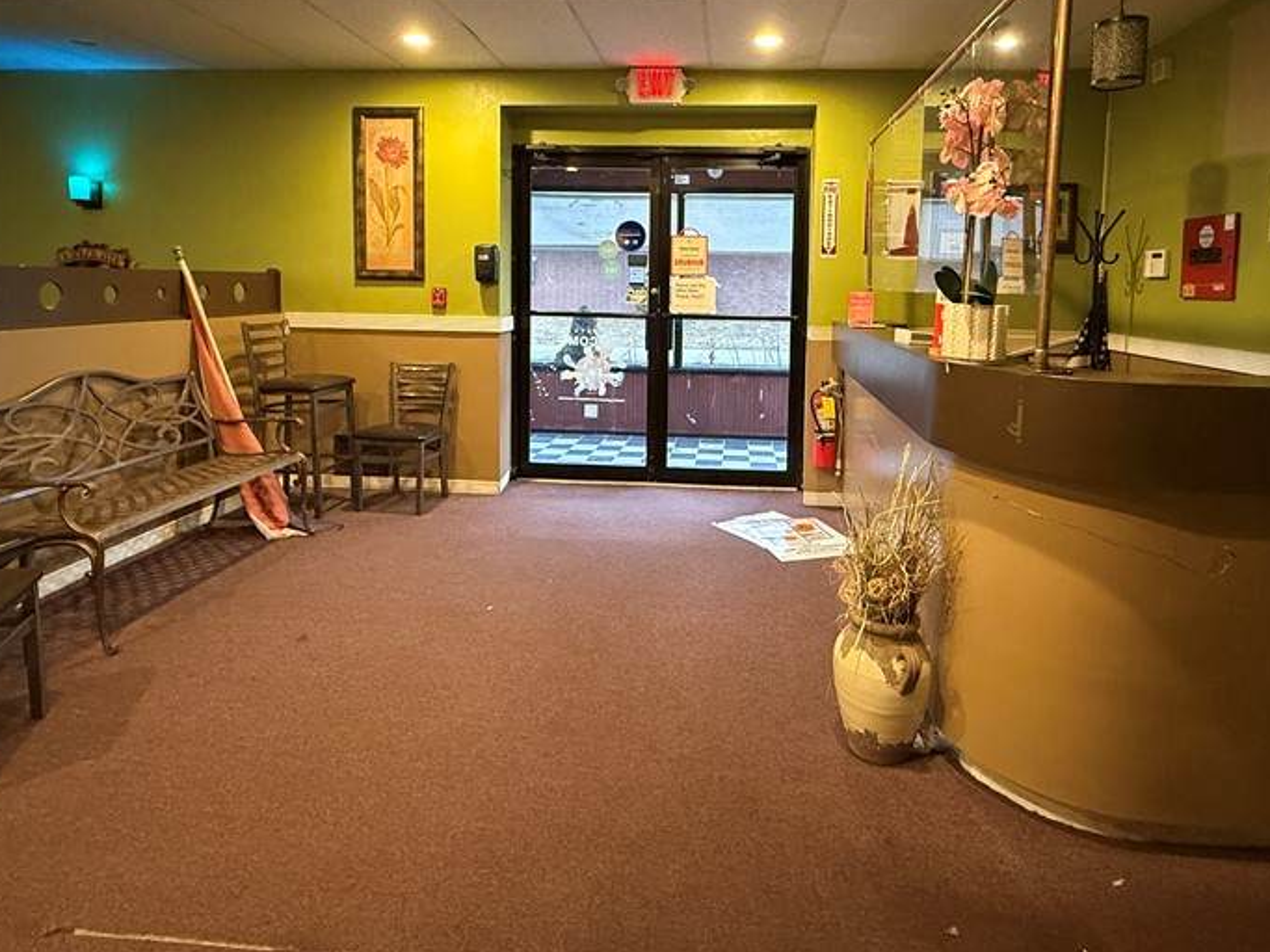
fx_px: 770
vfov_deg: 62.2
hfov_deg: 78.9
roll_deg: -1.1
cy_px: 333
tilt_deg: -2.6
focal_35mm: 21
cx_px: 686
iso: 800
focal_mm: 2.22
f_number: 2.2
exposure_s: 1/60
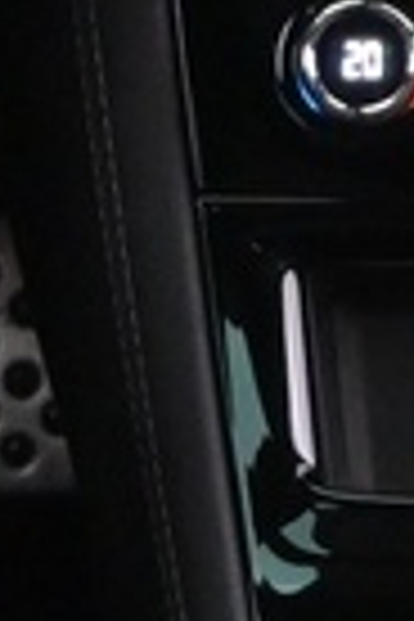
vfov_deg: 6.2
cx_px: 630
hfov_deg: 4.1
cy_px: 364
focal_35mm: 334
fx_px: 5759
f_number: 3.8
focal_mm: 19
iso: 2800
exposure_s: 1/30
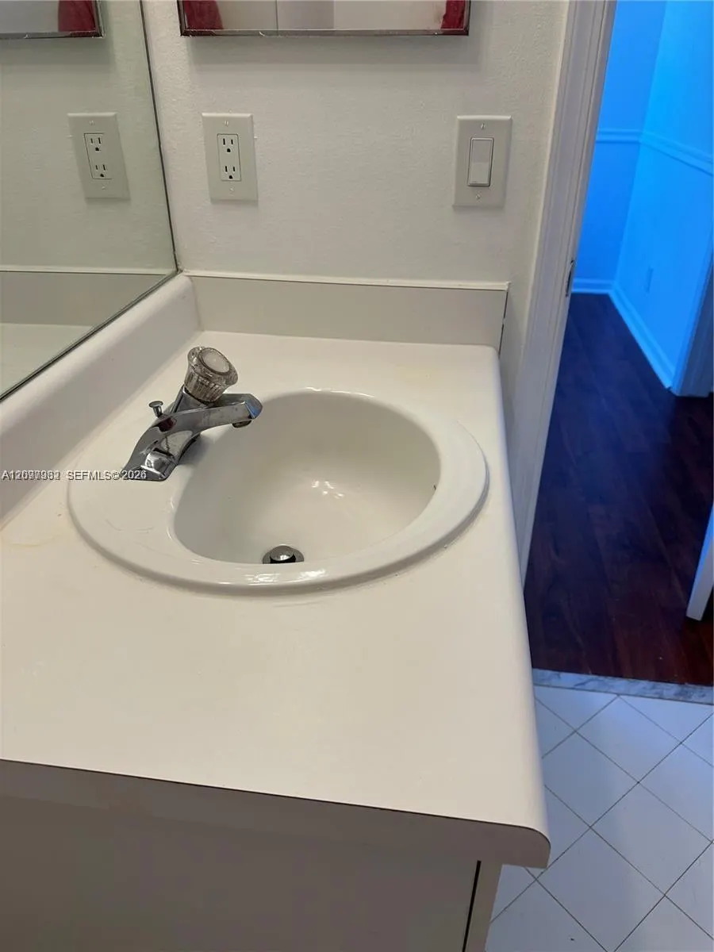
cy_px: 476
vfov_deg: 71.6
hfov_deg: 56.8
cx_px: 357
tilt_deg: -30.8
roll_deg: -0.3
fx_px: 660
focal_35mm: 24
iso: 64
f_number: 1.78
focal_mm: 6.86
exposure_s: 1/235
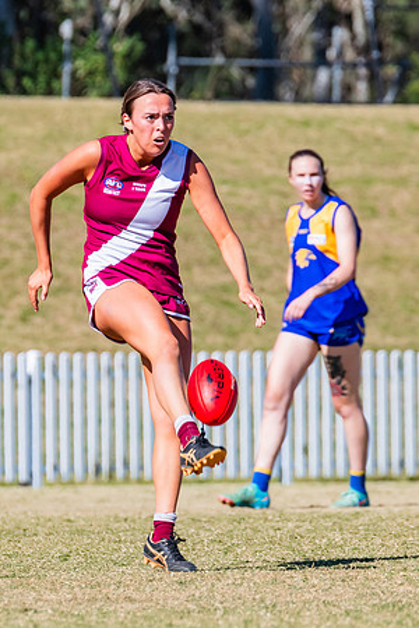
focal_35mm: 812
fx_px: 14173
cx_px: 171
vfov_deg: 2.5
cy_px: 329
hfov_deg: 1.7
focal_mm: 420
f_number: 10
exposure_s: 1/1600
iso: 800
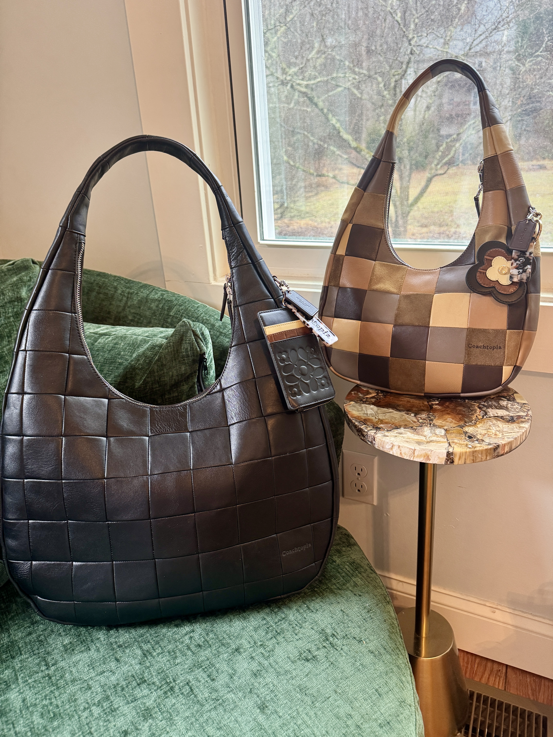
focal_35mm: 24
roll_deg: +2.2
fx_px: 511
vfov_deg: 71.6
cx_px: 276
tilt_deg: -23.3
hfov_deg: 56.8
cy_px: 368
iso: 250
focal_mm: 6.76
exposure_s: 1/60
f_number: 1.78
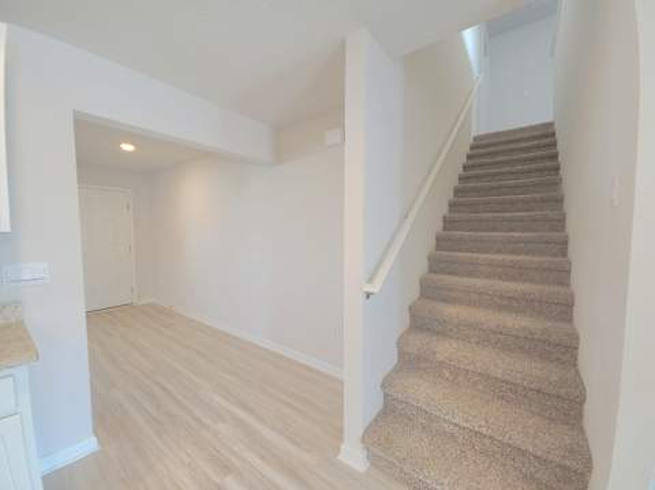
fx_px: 246
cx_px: 328
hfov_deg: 106.2
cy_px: 245
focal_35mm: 13
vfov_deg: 89.8
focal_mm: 2.2
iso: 80
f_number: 1.9
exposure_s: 1/30
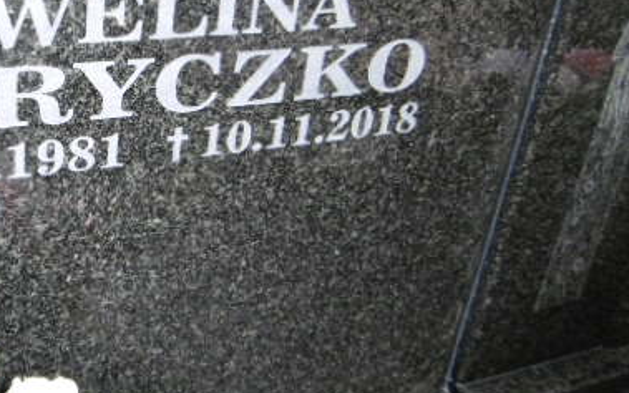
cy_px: 111
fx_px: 737
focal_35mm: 43
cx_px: 111
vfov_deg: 29.5
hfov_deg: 43.7
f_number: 3.1
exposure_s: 1/60
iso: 200
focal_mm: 4.3
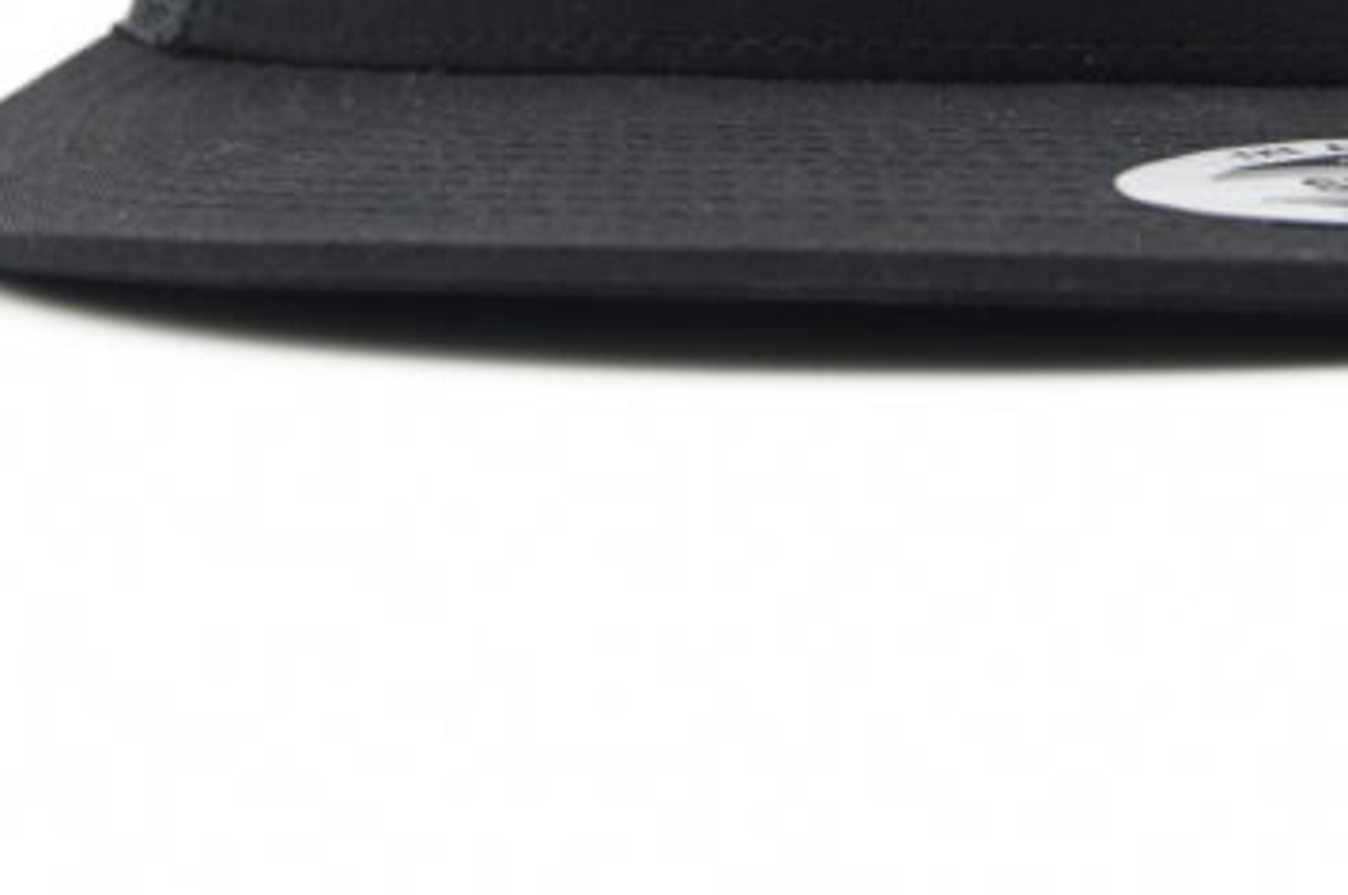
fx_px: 4188
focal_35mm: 112
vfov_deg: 11.9
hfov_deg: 18.2
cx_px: 868
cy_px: -204
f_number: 5
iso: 280
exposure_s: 1/100
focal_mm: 26
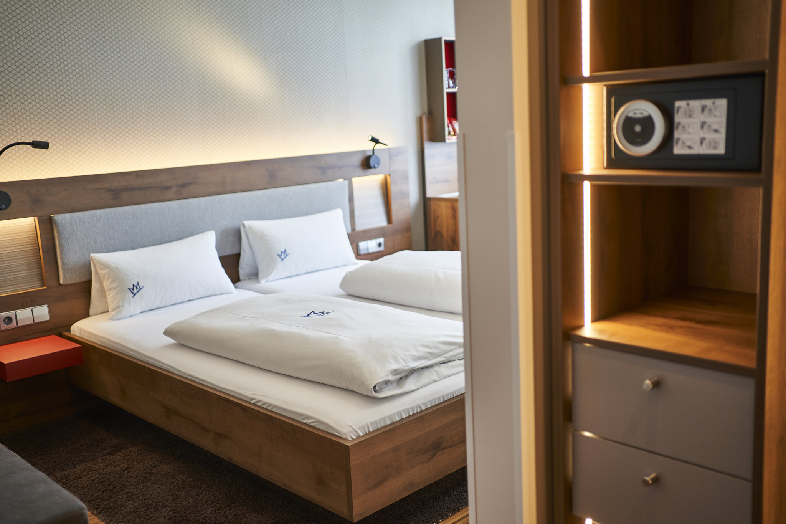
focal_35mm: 35
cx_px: 393
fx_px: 764
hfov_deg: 54.4
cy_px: 262
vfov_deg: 37.8
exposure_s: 1/50
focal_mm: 35
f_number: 2
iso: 100
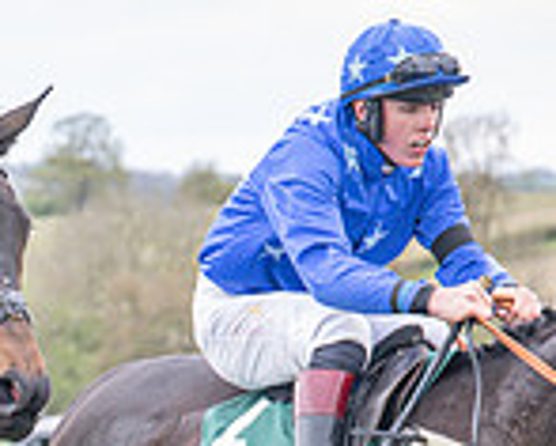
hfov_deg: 5.4
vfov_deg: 4.3
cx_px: 96
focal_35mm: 357
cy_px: 556
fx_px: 5882
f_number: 4
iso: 500
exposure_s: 1/800
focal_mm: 70
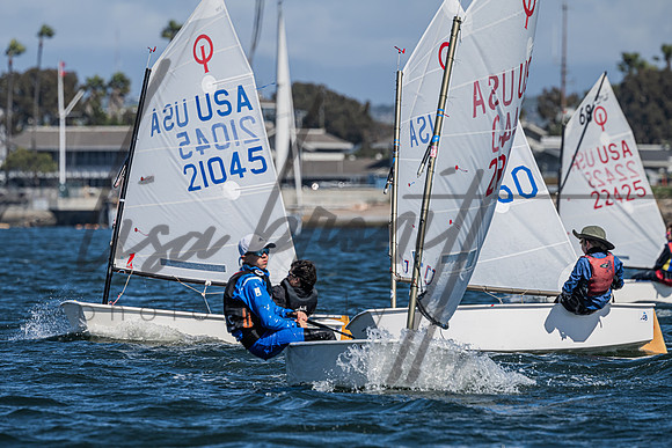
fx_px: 8550
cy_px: 256
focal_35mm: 458
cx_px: 287
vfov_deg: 3.0
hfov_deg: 4.5
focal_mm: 400
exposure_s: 1/1250
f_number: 9
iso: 320
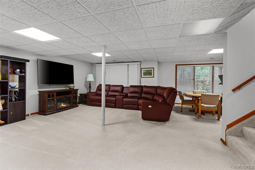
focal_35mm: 16
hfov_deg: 96.8
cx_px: 128
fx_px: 113
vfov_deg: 73.7
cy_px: 85
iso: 400
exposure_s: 1/1.25
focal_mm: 16
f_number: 8
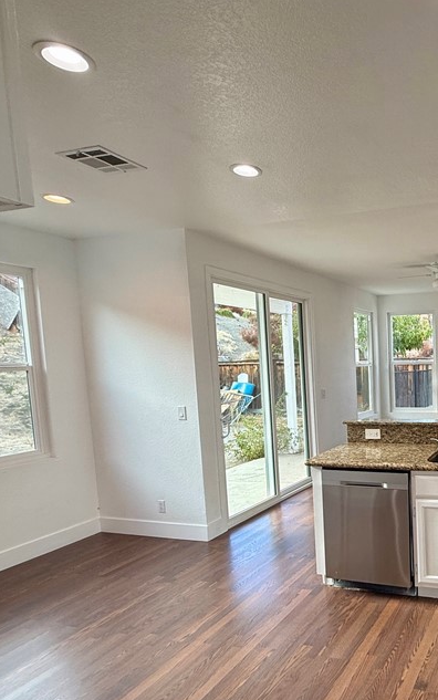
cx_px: 438
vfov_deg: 74.3
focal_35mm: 24
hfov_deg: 43.7
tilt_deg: -4.2
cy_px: 403
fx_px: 458
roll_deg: +0.5
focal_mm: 2.22
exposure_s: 1/120
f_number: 2.2
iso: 64
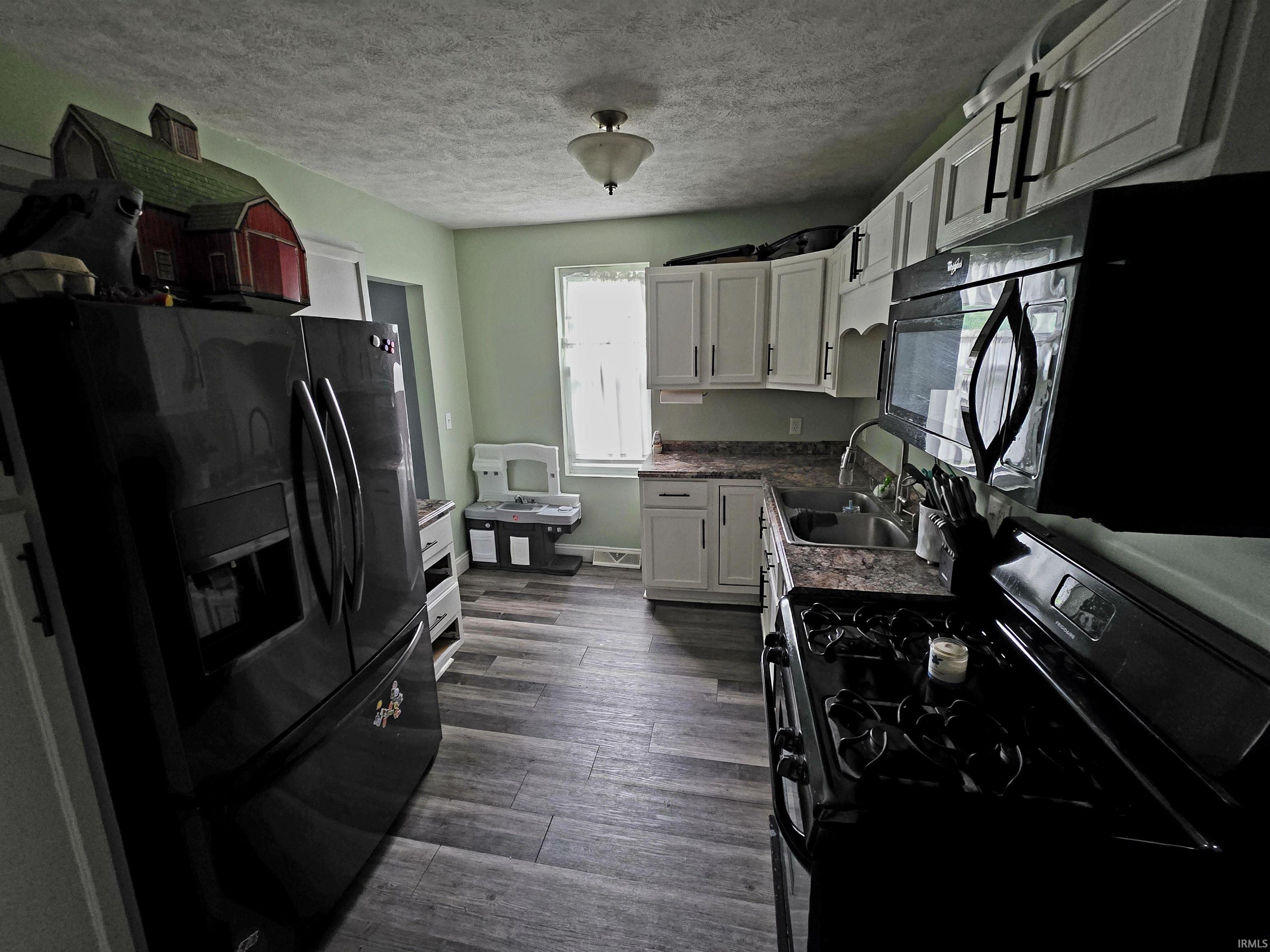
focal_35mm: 13
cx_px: 635
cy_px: 476
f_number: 1.9
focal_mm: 2.2
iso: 1000
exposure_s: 1/60.2
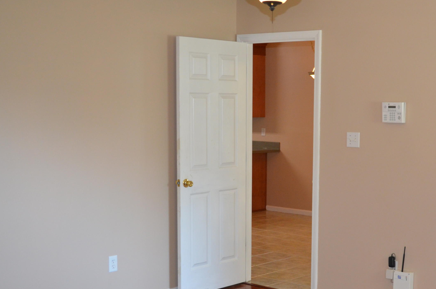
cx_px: 297
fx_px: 746
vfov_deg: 21.8
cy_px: 191
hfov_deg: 32.3
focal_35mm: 62
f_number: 4.5
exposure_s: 1/60
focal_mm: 29
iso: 1100
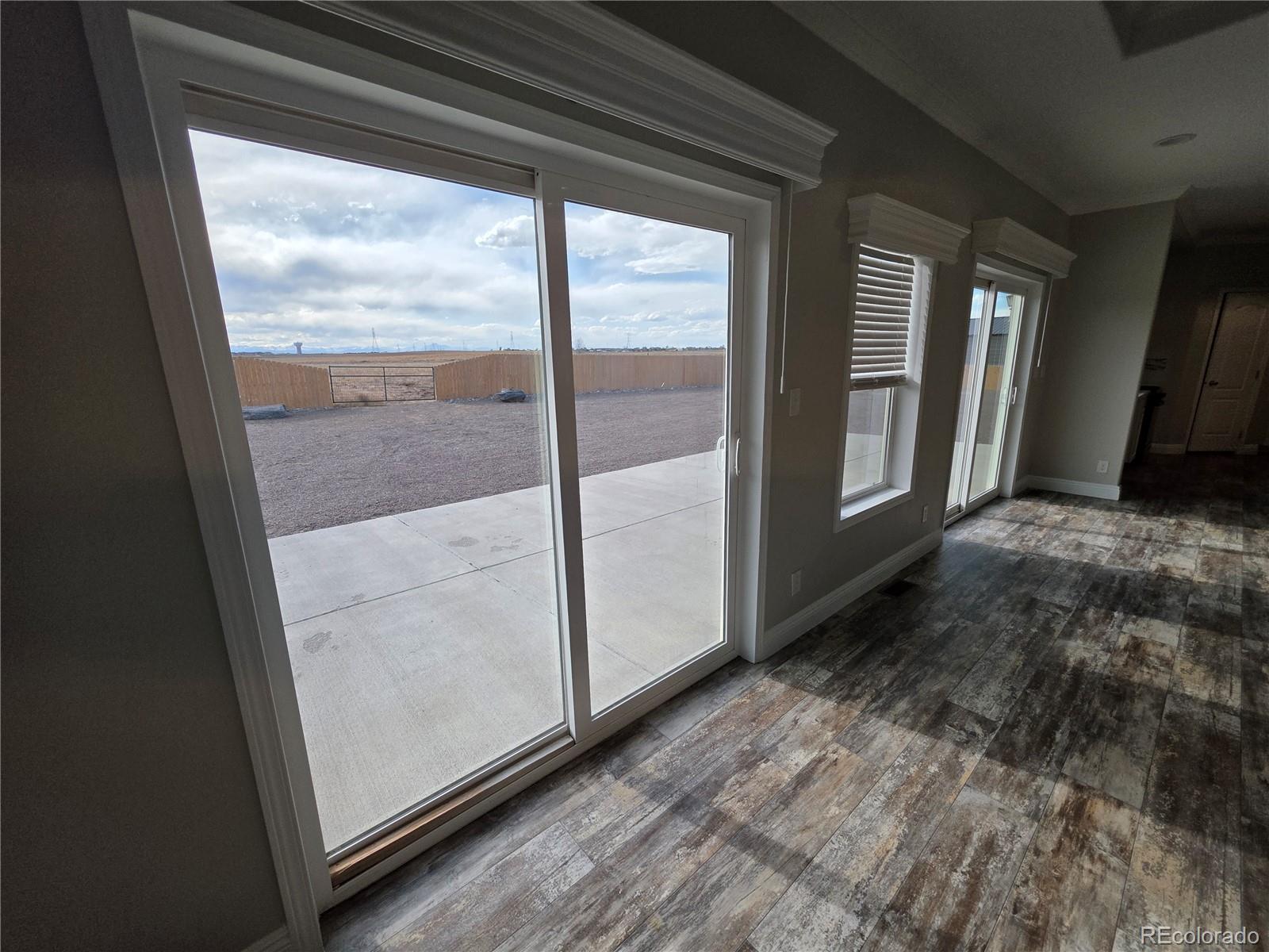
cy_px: 476
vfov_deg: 89.9
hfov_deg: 106.2
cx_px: 634
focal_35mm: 13
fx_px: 477
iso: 100
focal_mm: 2.2
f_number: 1.9
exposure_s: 1/2000
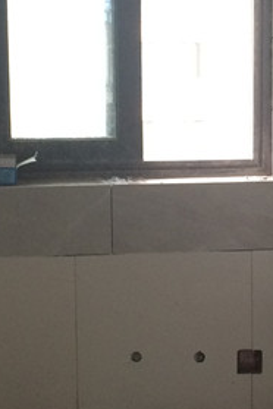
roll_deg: +2.9
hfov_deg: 13.5
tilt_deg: -7.9
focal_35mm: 101
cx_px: 204
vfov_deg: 20.2
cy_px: 141
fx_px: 1149
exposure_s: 1/30
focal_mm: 4.15
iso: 100
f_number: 2.2
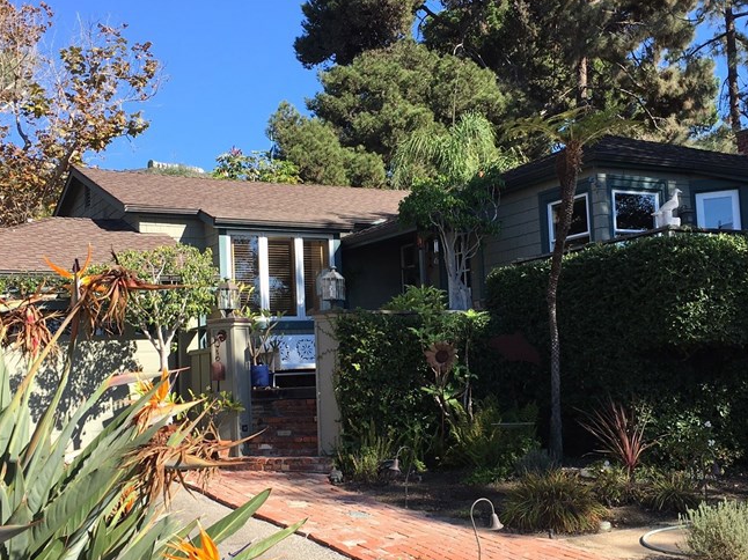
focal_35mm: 46
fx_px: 994
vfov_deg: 31.5
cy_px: 307
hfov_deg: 41.3
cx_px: 380
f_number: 2.2
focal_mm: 4.15
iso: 25
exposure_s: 1/705
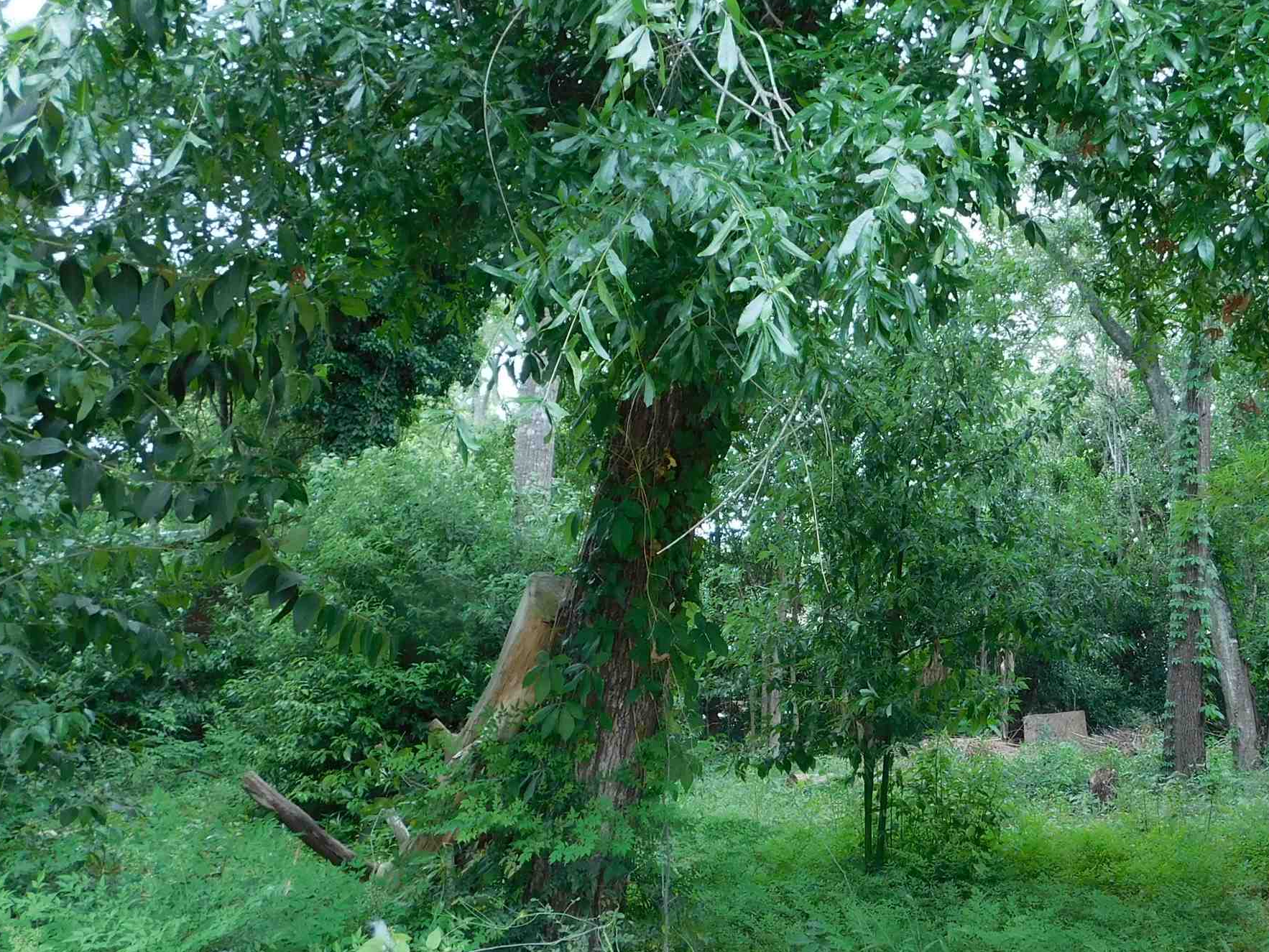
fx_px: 1467
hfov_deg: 45.9
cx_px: 865
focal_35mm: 40
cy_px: 598
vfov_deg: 35.8
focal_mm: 4
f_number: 3
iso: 125
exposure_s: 1/60
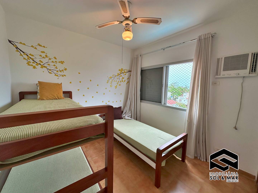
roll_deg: -1.5
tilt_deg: -5.5
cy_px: 96
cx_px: 129
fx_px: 104
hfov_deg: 102.1
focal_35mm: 14
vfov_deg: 85.7
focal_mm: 2.22
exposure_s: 1/140
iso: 40
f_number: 2.2
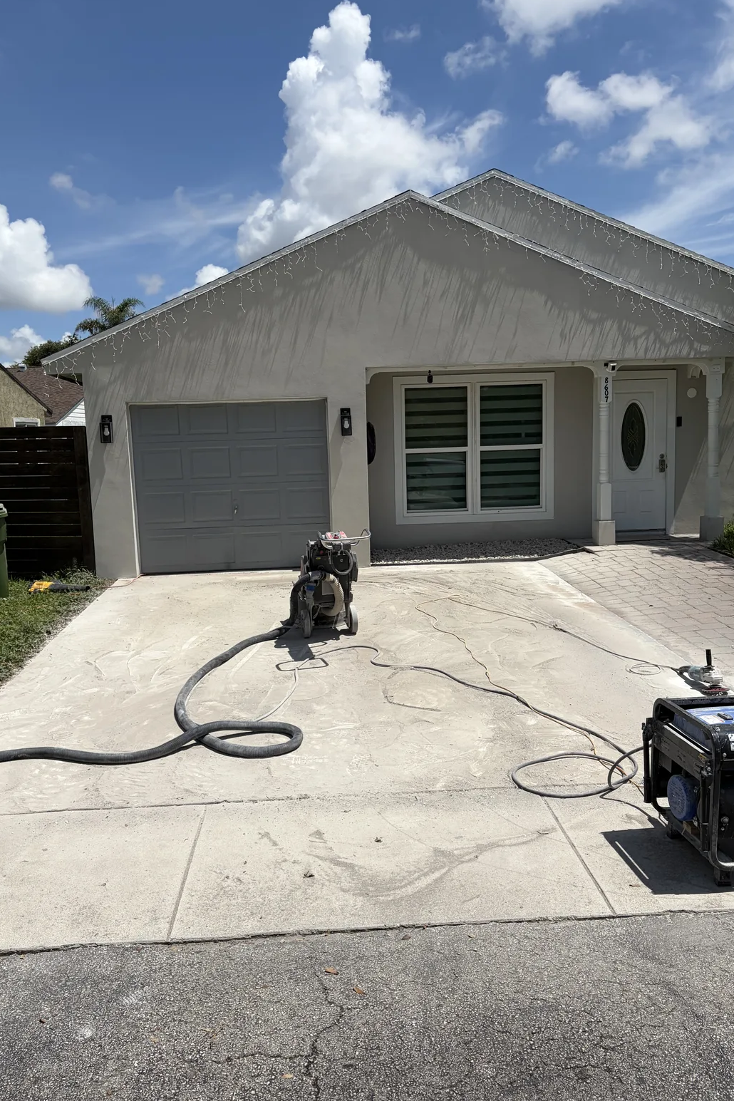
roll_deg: +1.1
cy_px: 560
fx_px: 856
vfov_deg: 65.5
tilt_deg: -8.2
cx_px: 366
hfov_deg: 46.4
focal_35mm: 28
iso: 50
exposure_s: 1/8850
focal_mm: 5.96
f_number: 1.6
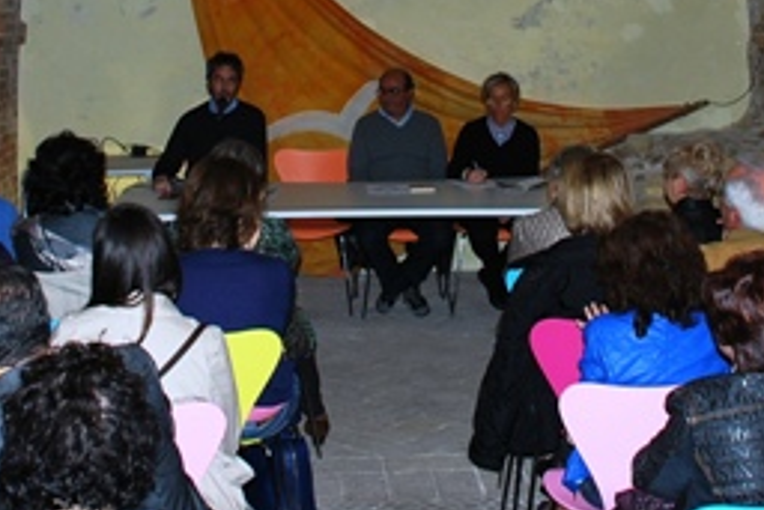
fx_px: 1486
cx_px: 457
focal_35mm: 70
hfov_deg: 28.8
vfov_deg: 18.8
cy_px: -45
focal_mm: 20
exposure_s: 1/60
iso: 200
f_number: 3.8
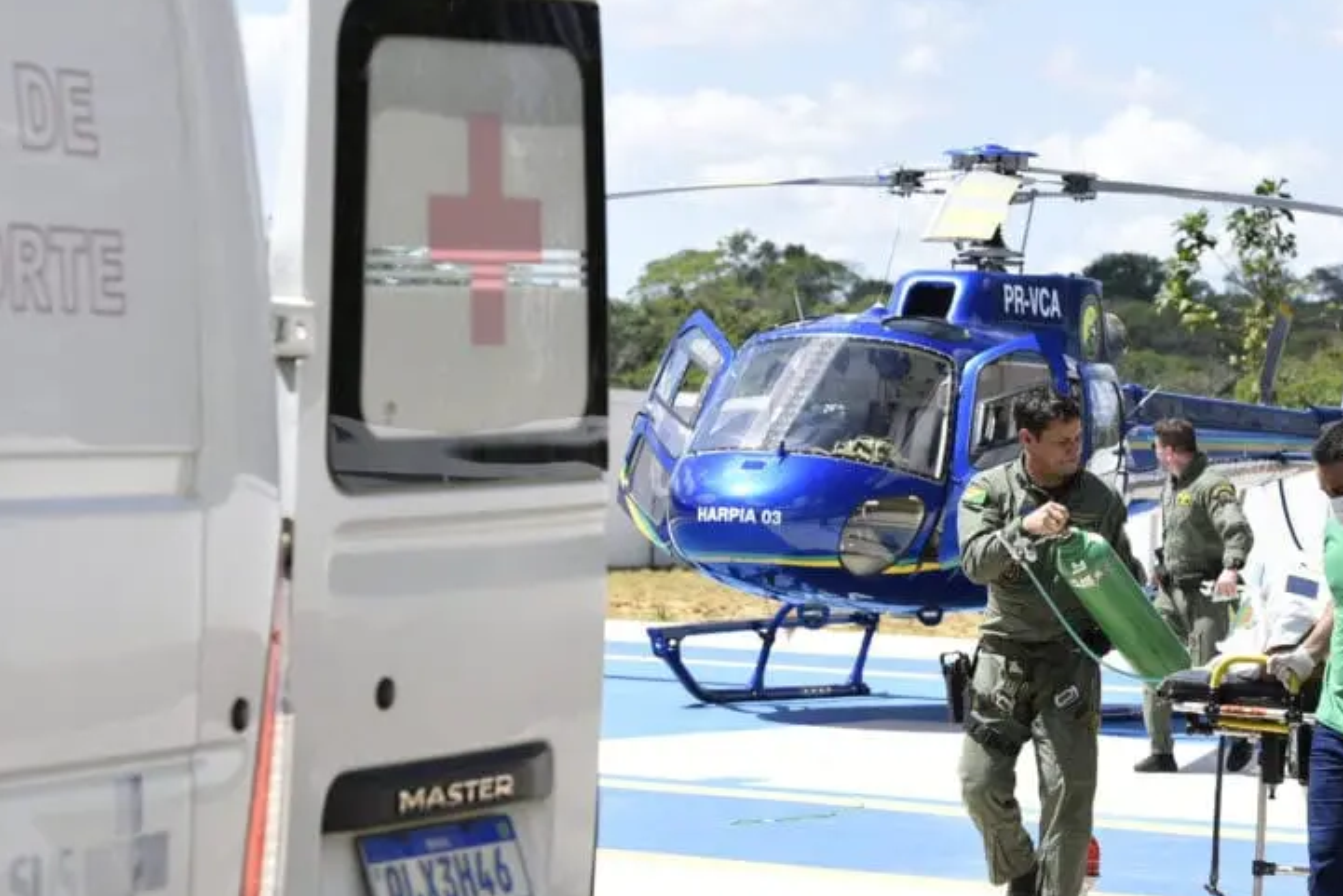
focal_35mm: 142
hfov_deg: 14.4
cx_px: 820
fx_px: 5298
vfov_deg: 9.7
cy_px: 439
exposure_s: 1/400
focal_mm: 100
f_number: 5
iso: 200
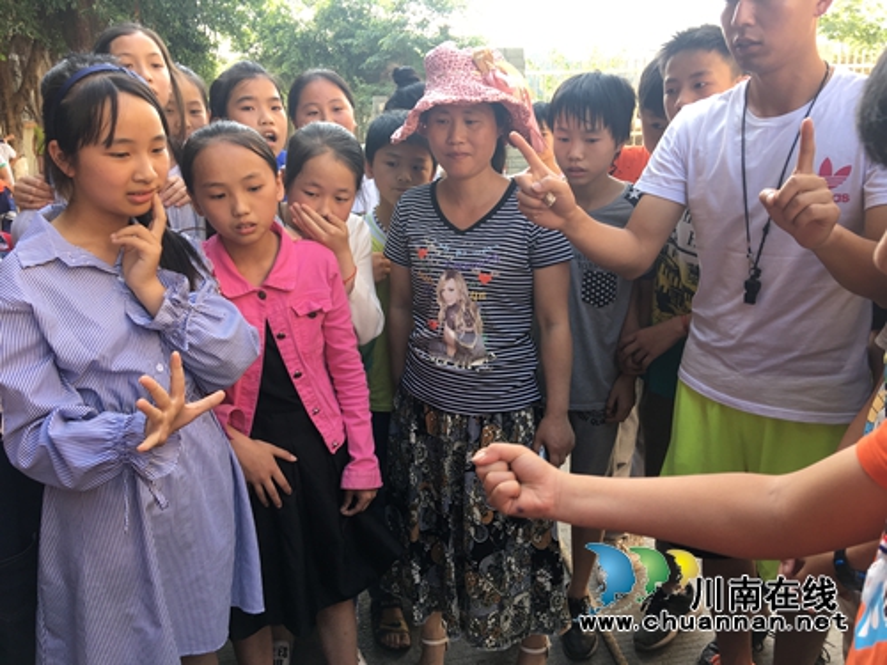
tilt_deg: -14.7
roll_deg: +2.0
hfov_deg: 61.7
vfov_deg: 48.2
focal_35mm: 29
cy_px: 332
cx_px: 444
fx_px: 743
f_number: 2.2
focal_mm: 4.15
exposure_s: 1/100
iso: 32
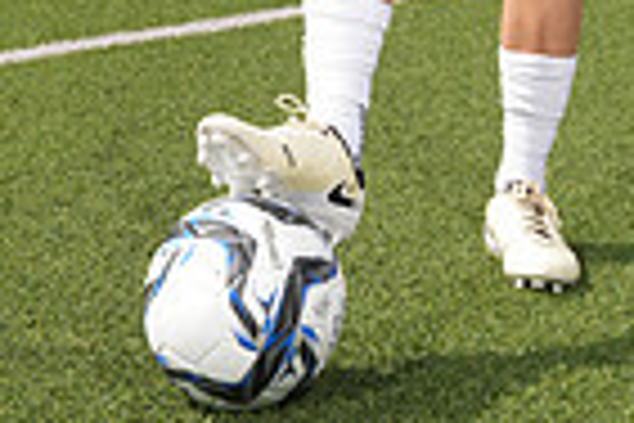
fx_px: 2131
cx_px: 423
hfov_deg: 16.9
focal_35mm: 121
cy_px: -554
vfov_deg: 10.1
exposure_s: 1/200
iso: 100
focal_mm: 38
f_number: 8
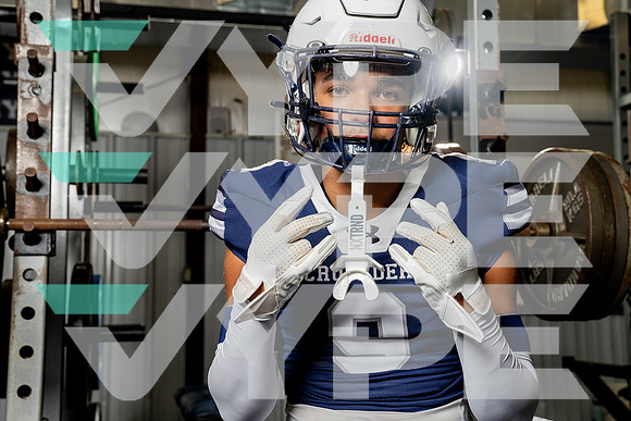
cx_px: 308
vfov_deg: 28.2
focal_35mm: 48
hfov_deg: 41.3
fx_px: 838
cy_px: 207
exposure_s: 1/250
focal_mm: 45
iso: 250
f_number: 5.6
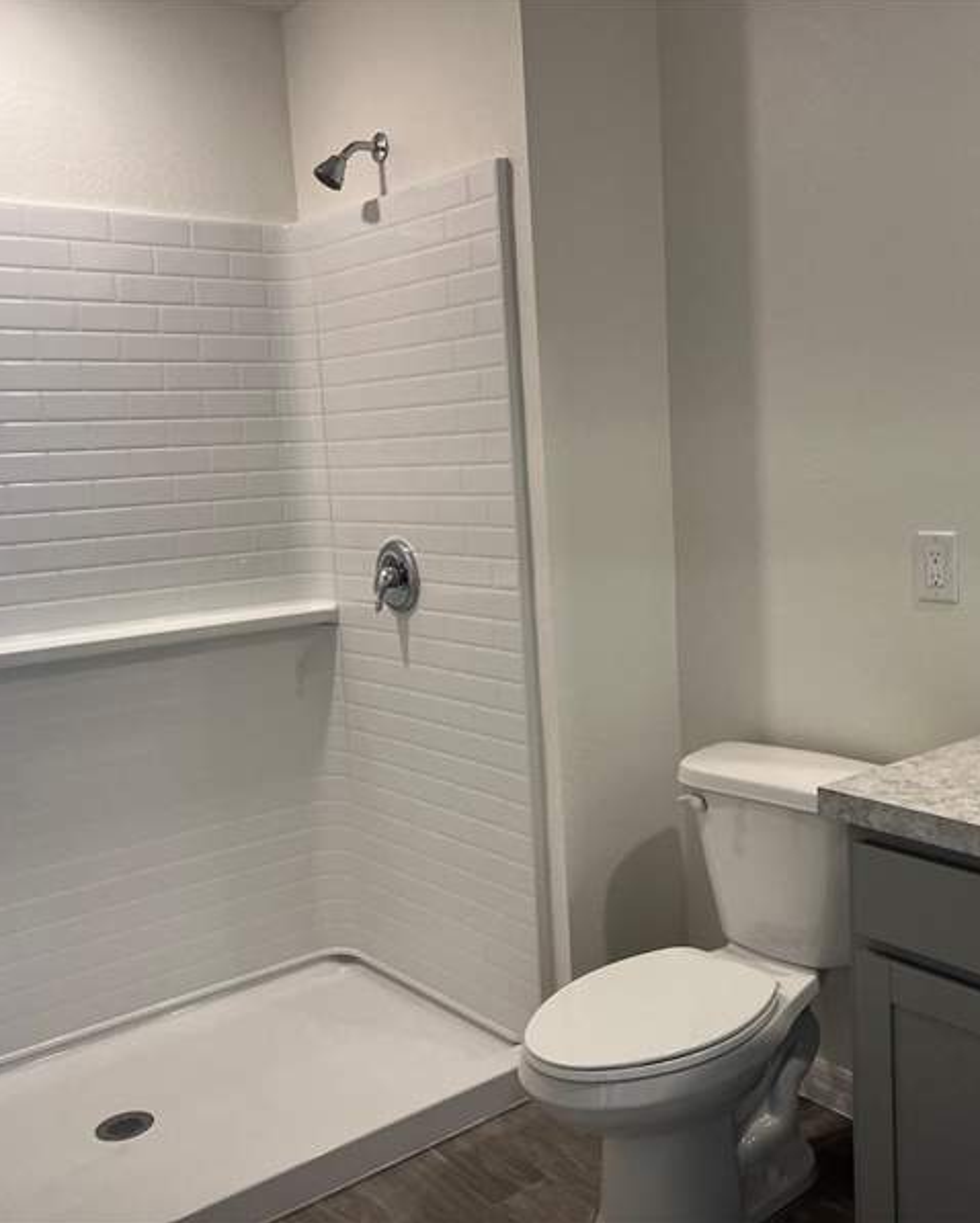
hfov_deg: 43.2
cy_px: 610
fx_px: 1232
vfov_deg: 52.8
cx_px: 574
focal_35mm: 34
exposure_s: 1/120
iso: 100
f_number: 1.6
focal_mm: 5.1
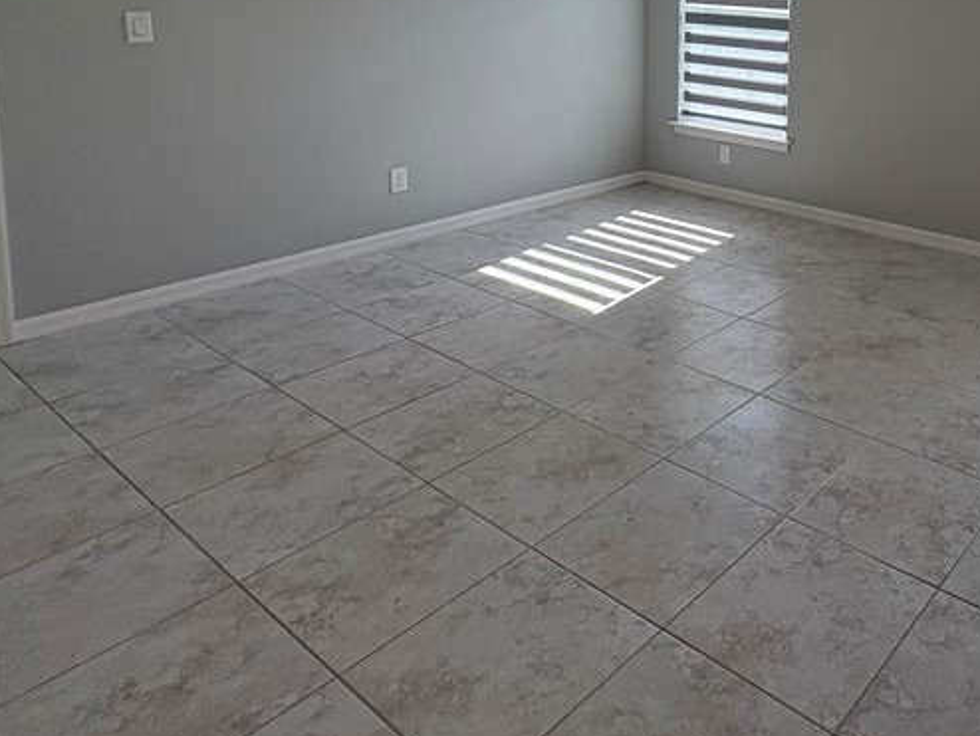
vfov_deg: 43.8
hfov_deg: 55.0
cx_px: 849
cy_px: 65
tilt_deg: -6.6
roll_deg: -1.9
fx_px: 821
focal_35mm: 29
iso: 64
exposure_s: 1/127
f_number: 2.2
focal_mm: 2.22
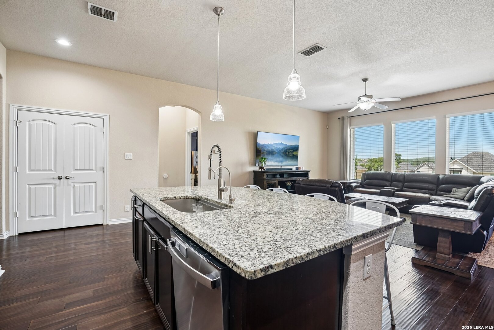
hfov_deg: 96.7
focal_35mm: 16
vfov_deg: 73.7
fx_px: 220
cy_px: 165
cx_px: 247
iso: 400
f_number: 8
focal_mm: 16
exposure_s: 1/13
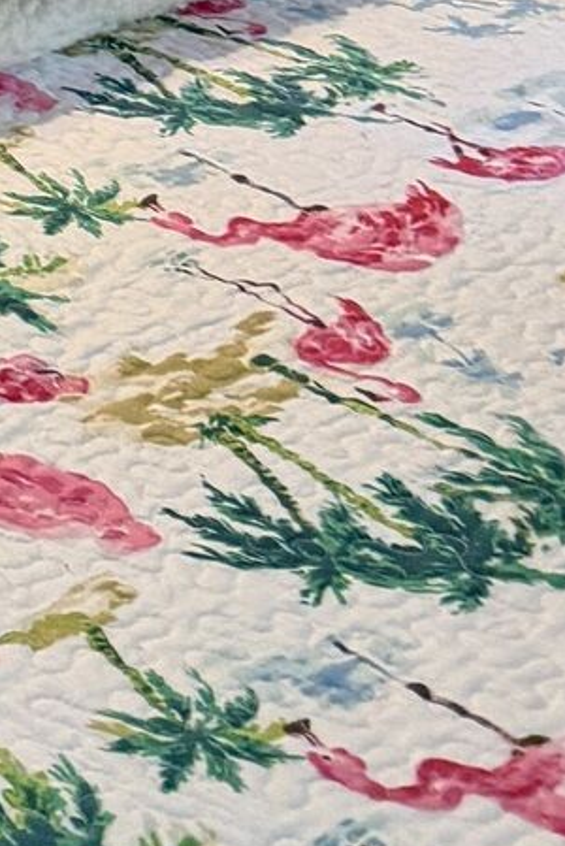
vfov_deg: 14.5
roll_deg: +1.6
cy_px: -577
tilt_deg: -10.1
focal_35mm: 128
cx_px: -815
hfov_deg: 9.5
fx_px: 3008
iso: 320
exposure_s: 1/60
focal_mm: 6.76
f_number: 1.78
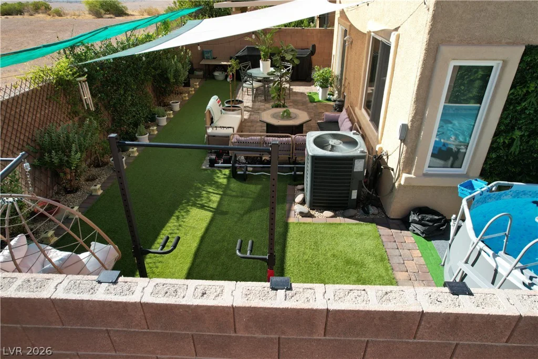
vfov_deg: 57.2
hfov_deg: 78.6
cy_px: 180
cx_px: 269
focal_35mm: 22
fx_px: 329
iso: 100
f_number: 2.8
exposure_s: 1/1000
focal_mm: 8.38
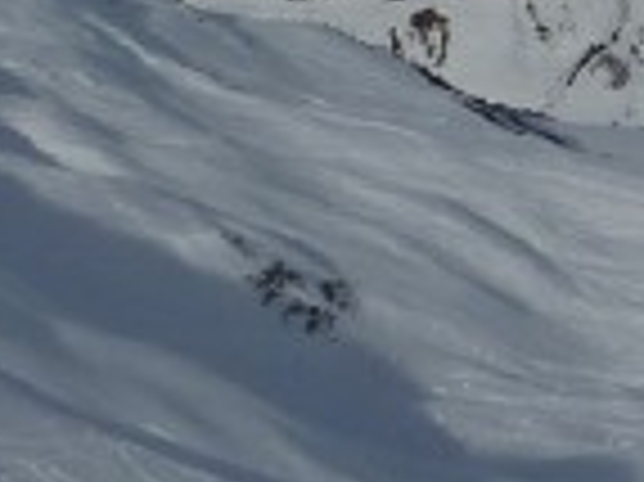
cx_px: 1333
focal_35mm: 208
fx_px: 3866
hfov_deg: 8.9
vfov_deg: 6.9
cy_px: -446
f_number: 6.3
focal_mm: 4.7
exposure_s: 1/1600
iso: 80
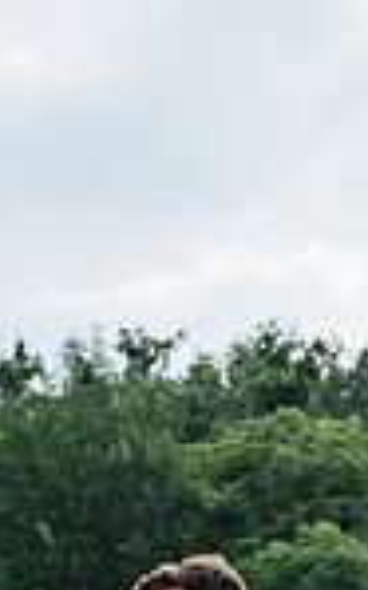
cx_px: 47
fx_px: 1735
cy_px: 701
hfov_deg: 12.0
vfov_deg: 18.3
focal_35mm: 108
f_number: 3.2
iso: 125
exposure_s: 1/1000
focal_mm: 35
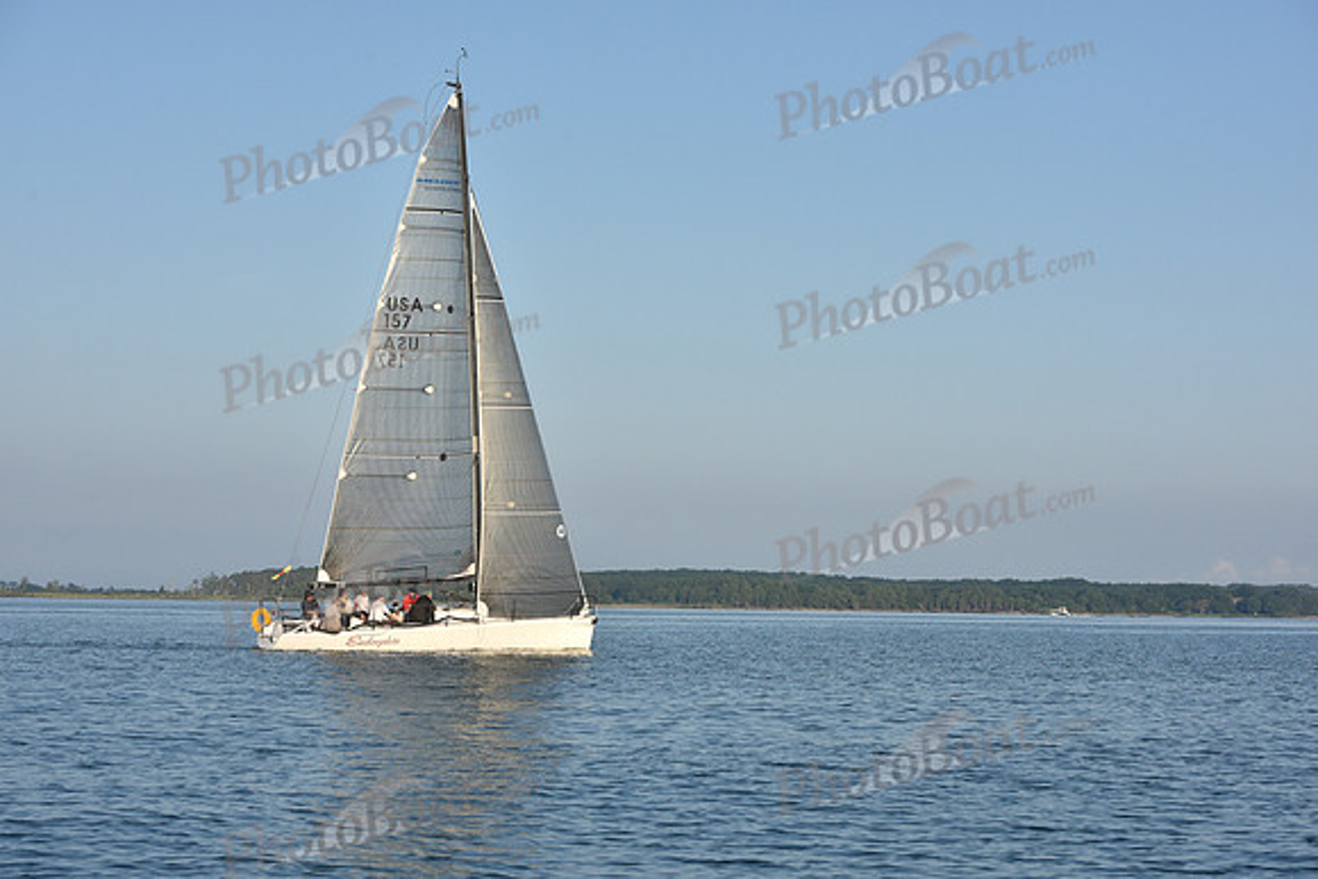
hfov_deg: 28.8
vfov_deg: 19.5
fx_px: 2563
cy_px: 440
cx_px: 659
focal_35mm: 70
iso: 320
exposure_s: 1/800
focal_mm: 70
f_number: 9
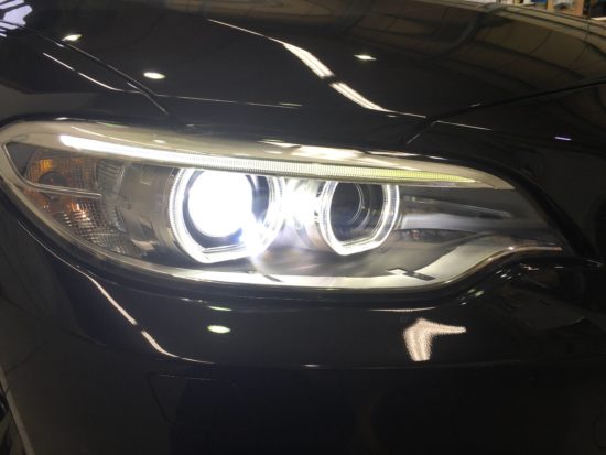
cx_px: 303
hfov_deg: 61.6
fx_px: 508
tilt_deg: -17.0
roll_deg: +1.5
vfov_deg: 48.3
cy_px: 228
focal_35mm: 29
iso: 25
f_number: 2.2
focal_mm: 4.15
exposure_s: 1/60
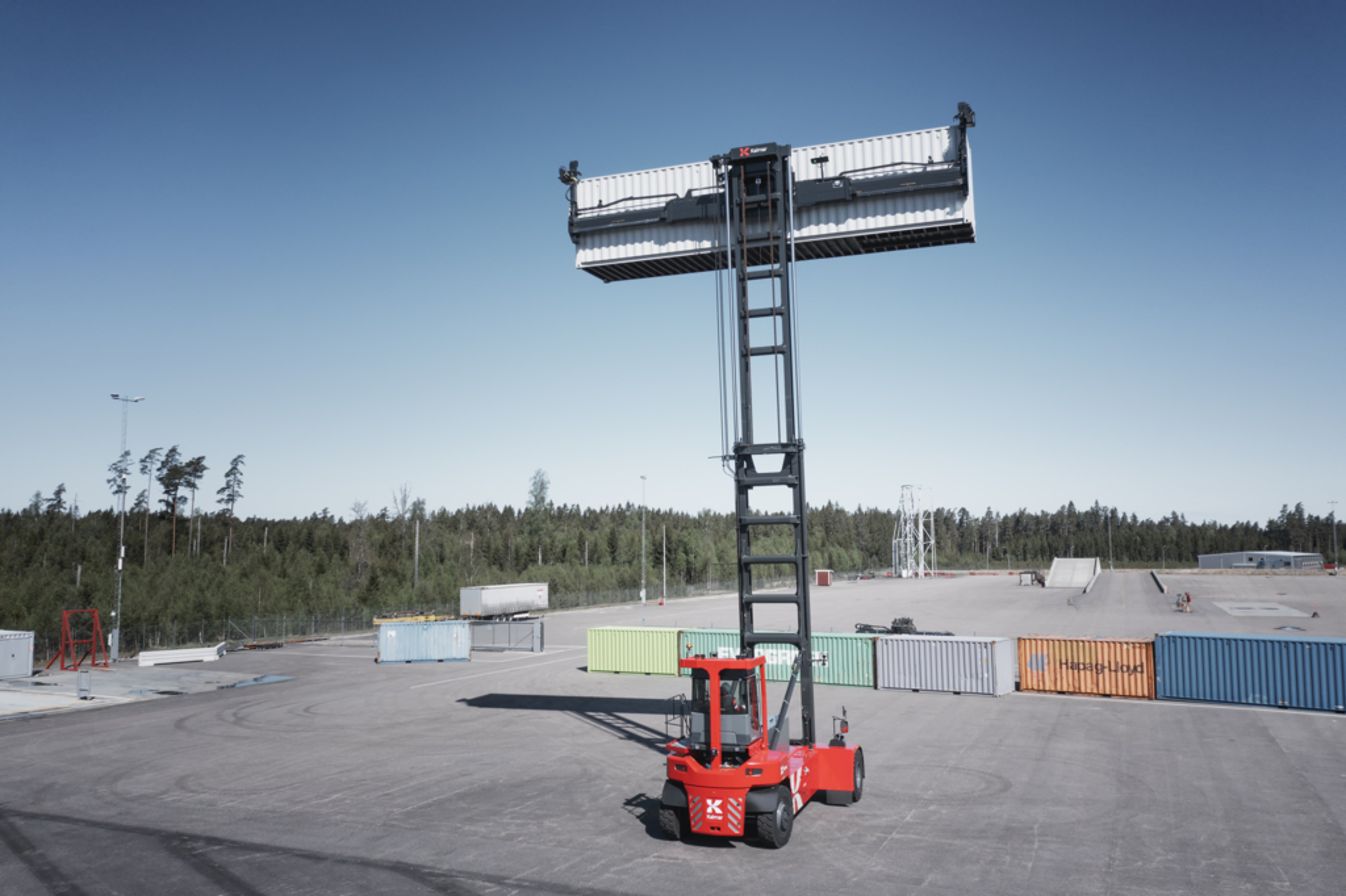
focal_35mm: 28
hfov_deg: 65.5
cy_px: 448
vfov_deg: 46.4
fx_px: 1046
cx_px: 673
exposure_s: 1/160
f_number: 4.5
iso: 100
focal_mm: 10.26
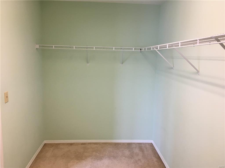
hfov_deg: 61.7
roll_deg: -1.0
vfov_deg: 48.2
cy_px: 84
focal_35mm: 29
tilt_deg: -9.4
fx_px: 188
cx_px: 112
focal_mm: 4.15
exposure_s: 1/30
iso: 32
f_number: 2.2
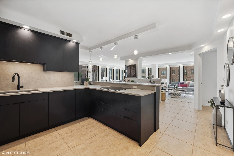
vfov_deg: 81.1
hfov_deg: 104.3
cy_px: 78
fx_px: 91
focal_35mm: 14
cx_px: 117
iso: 100
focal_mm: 14
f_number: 10
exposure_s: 1/10
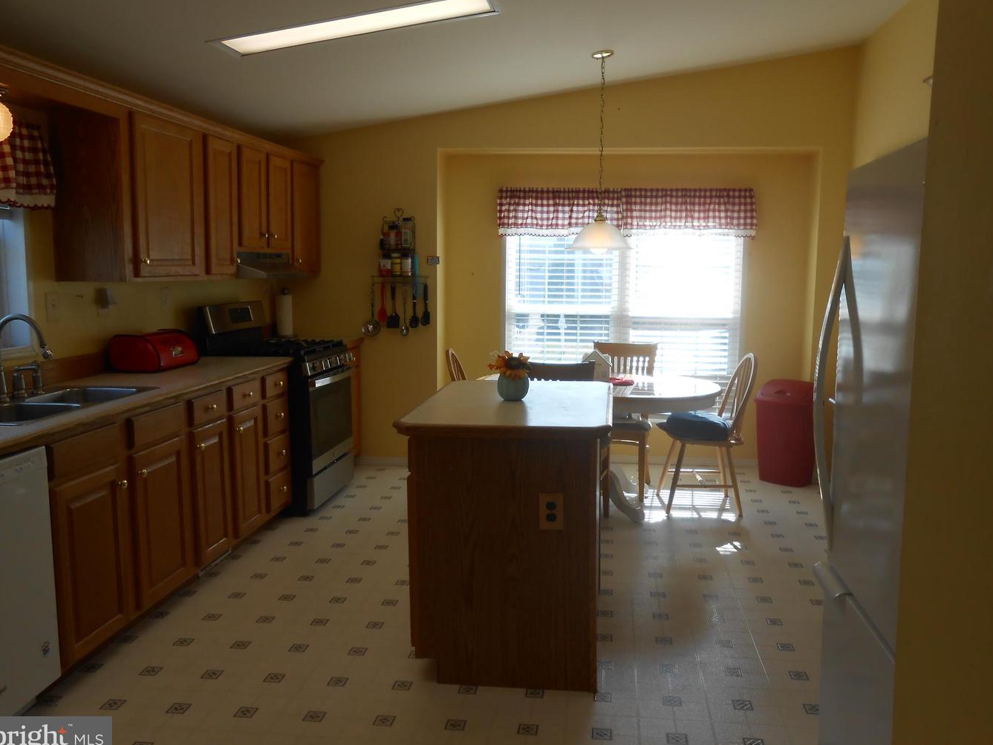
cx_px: 516
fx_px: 803
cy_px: 358
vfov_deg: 49.7
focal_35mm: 28
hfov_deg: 63.4
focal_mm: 4.6
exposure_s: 1/125
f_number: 3.5
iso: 80
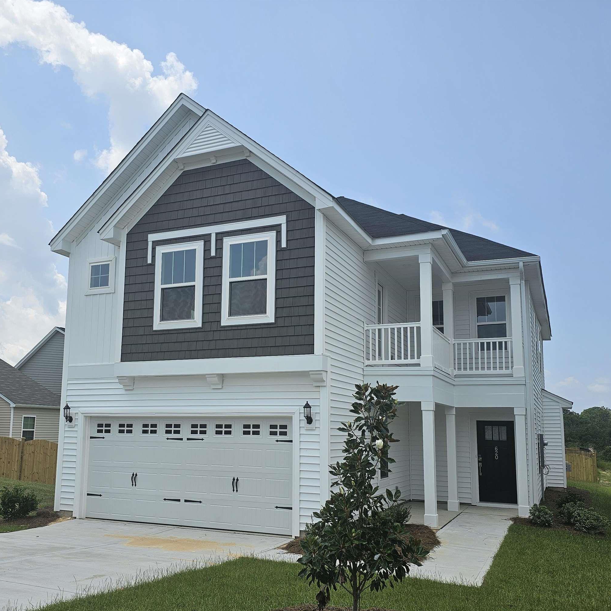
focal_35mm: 31
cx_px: 274
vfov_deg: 52.4
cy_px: 348
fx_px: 619
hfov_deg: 52.4
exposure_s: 1/1465
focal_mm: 6.3
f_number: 1.7
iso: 10
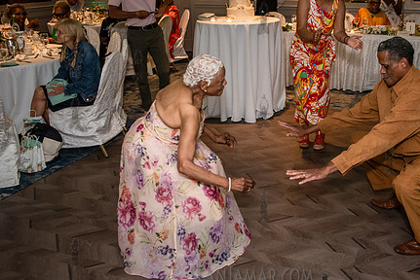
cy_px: 111
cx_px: 263
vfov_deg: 34.1
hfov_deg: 49.0
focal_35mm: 39
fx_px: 455
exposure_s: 1/200
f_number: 4
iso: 1600
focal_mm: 29
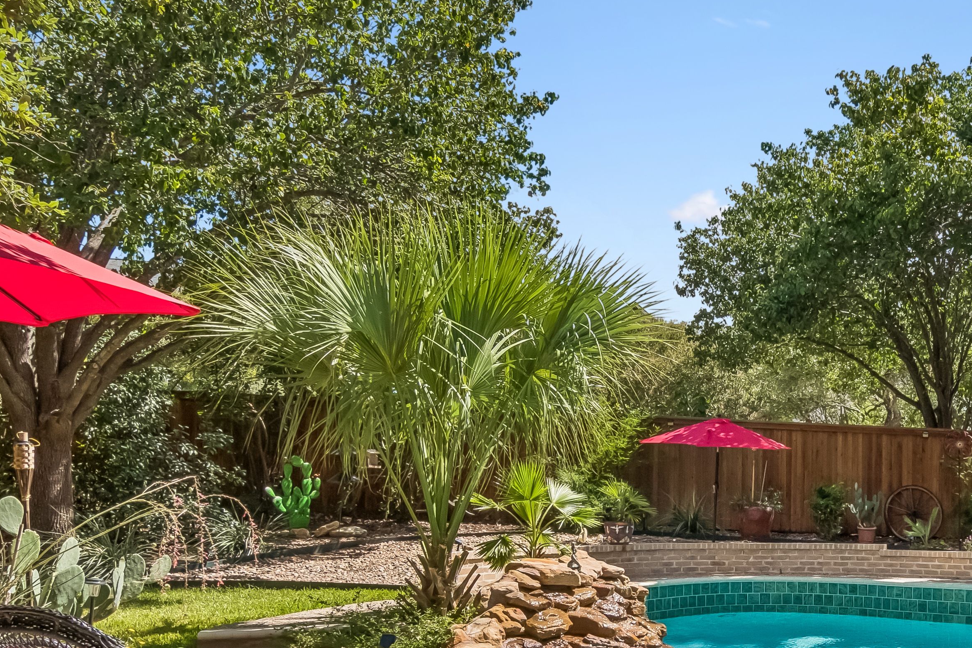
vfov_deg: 34.1
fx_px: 1026
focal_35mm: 38
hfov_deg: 45.8
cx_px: 880
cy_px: 507
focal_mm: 11
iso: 320
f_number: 10
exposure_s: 1/500
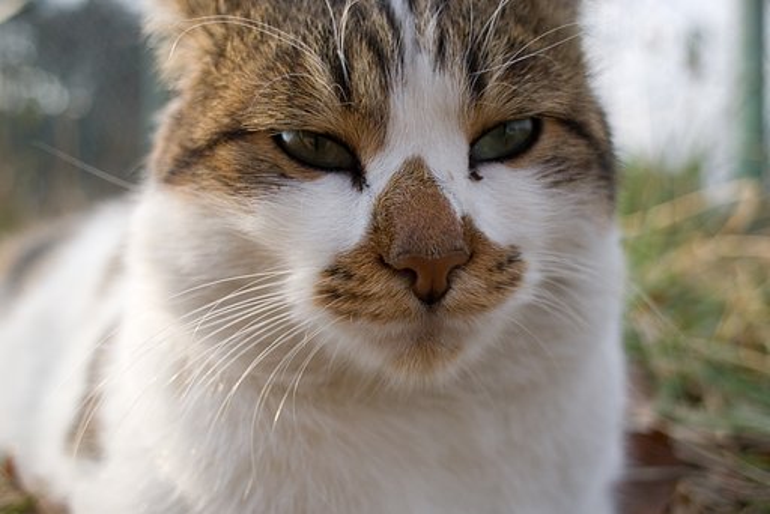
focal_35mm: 32
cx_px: 385
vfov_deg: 41.8
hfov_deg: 59.5
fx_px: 674
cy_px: 257
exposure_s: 1/1000
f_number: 3.5
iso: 400
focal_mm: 21
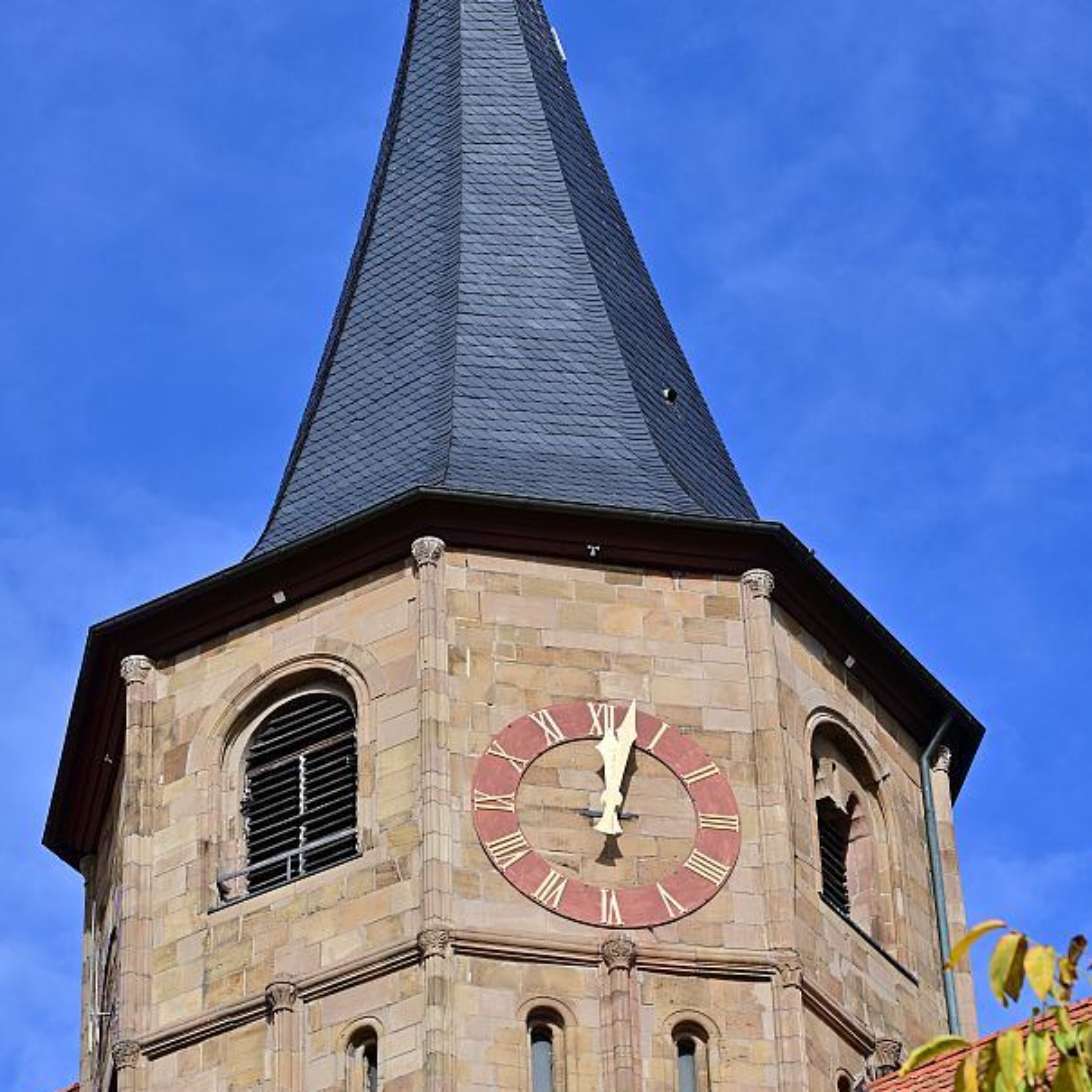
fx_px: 4211
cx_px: 540
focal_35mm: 118
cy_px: 538
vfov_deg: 14.8
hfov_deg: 14.8
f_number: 8
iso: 64
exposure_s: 1/250
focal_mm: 70
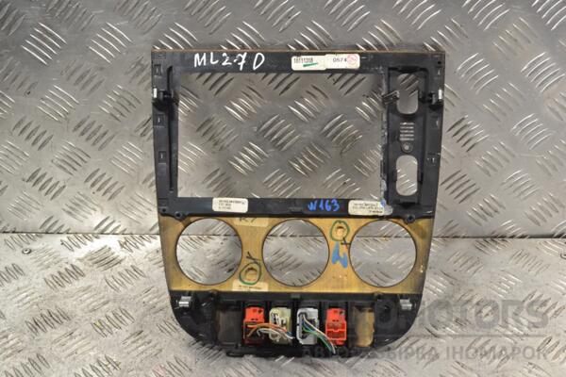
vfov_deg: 28.1
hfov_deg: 41.1
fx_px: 755
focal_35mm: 48
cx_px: 283
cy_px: 188
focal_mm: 32
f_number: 8
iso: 3200
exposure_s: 1/250
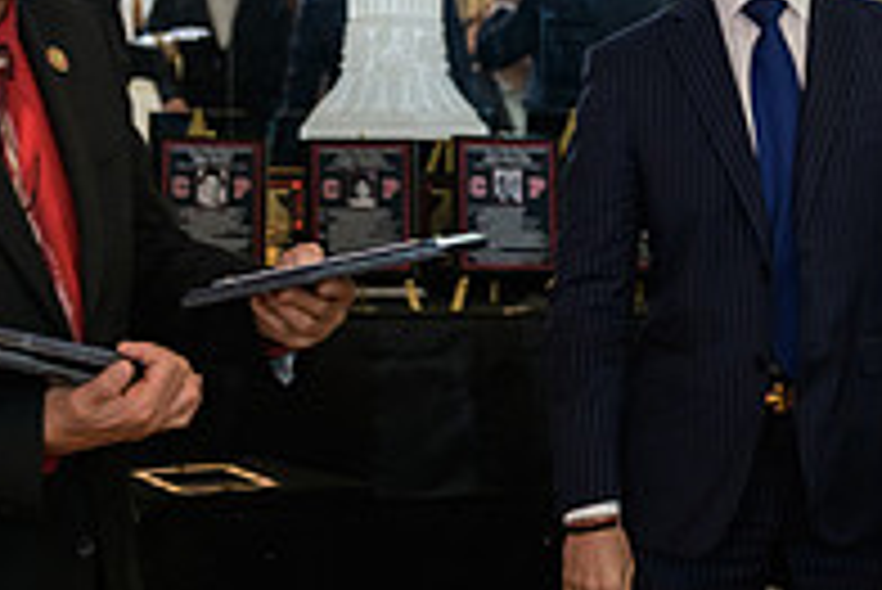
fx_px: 3261
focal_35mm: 133
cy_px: 97
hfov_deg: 15.3
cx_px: 765
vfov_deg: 10.3
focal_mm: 45
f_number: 3.2
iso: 1000
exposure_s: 1/125
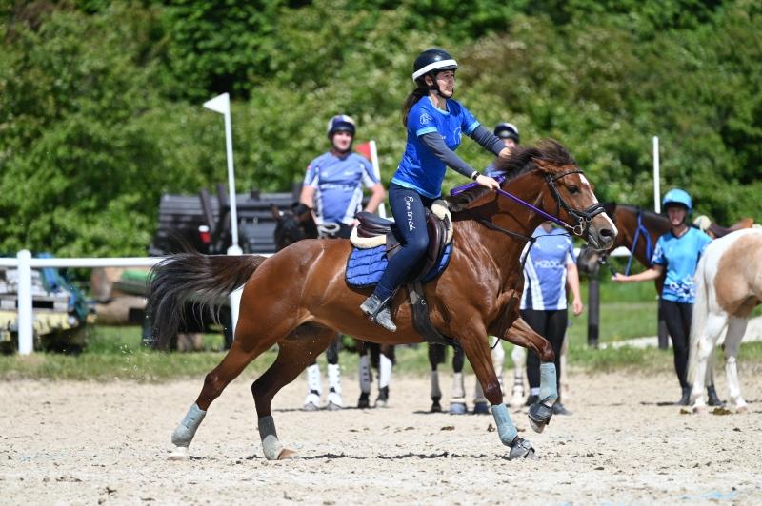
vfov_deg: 3.9
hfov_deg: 5.9
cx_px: 381
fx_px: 7402
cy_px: 253
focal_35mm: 350
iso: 250
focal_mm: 350
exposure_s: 1/1250
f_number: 5.3
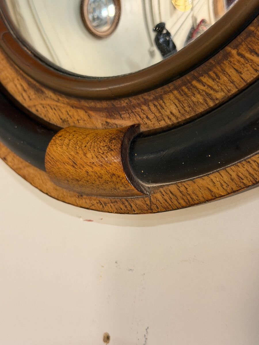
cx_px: 130
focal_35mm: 48
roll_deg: -4.4
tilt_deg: +0.0
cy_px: 172
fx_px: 479
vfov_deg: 39.7
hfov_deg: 30.3
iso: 250
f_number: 1.78
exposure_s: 1/33
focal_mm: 6.76
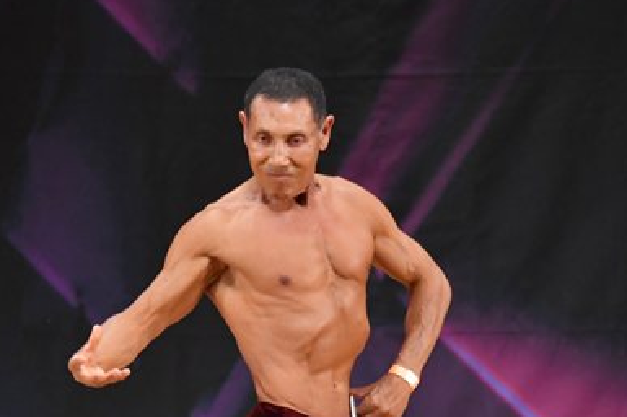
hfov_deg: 3.0
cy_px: 383
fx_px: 12094
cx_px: 304
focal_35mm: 695
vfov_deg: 2.0
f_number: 5.6
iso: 3200
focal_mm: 230
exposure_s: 1/400
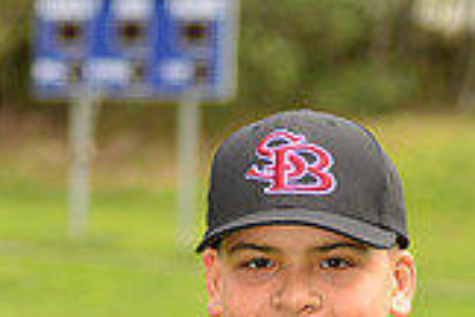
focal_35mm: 307
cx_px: 413
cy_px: 515
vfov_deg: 4.4
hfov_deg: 6.7
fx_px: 4050
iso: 100
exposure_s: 1/250
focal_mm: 86
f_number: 5
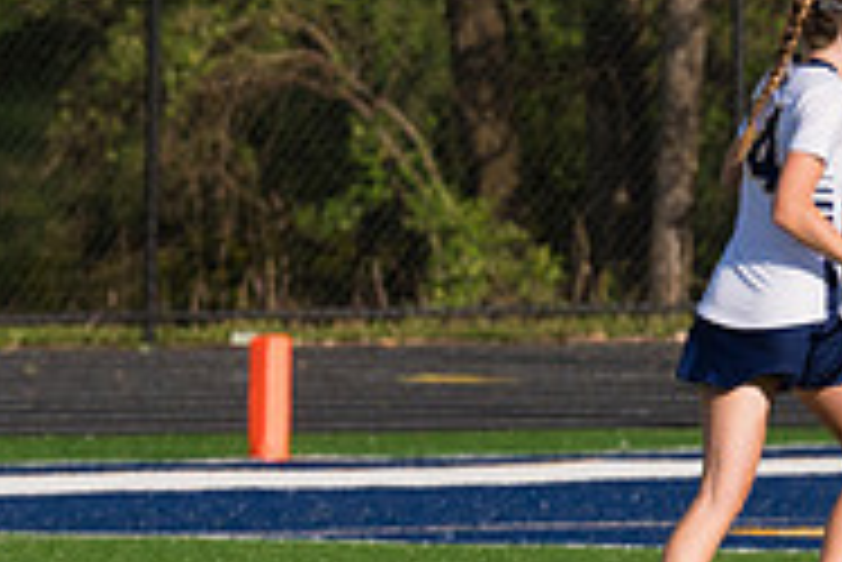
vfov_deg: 1.5
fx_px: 21721
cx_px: -234
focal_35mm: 928
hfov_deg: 2.2
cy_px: 373
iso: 250
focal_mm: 200
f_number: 5.6
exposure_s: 1/1600
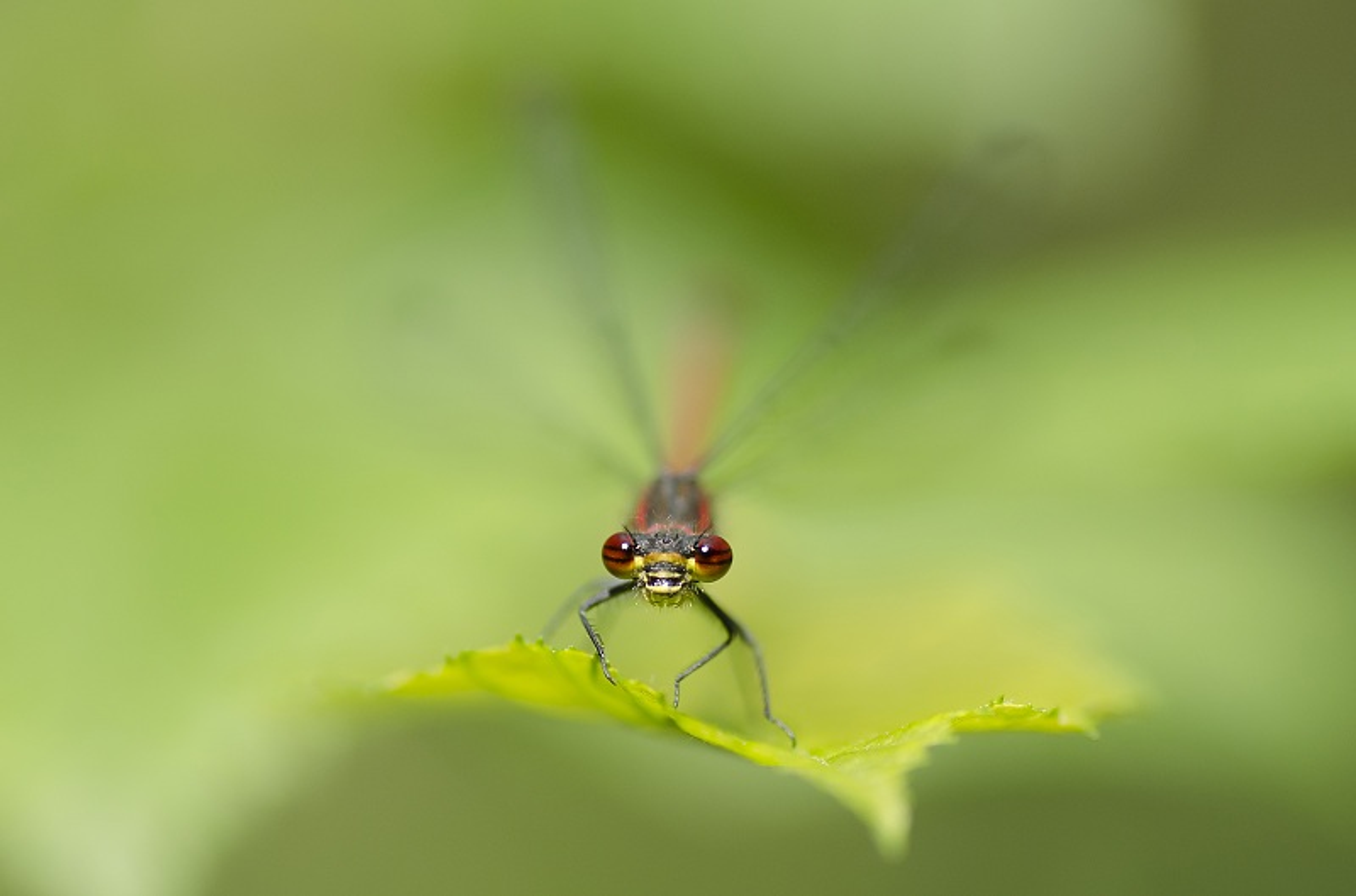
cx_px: 678
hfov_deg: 15.2
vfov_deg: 10.1
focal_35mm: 135
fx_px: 5072
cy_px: 448
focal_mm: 90
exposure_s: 1/2000
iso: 500
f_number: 5.6
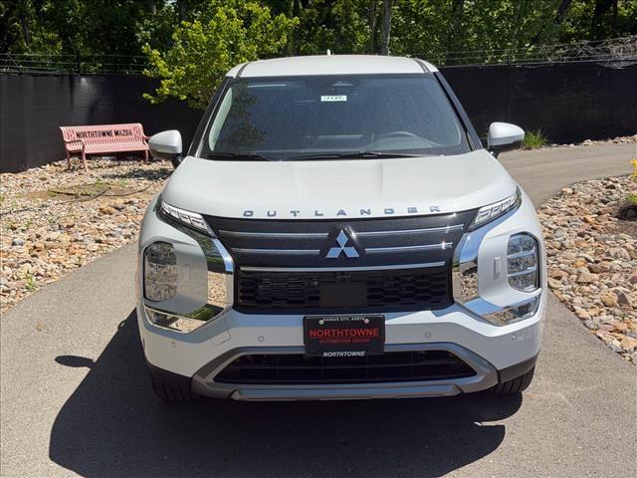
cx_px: 318
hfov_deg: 39.7
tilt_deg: -6.8
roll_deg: -0.2
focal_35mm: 48
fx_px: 883
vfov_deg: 30.3
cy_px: 239
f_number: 1.78
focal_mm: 6.76
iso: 64
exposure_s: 1/4878
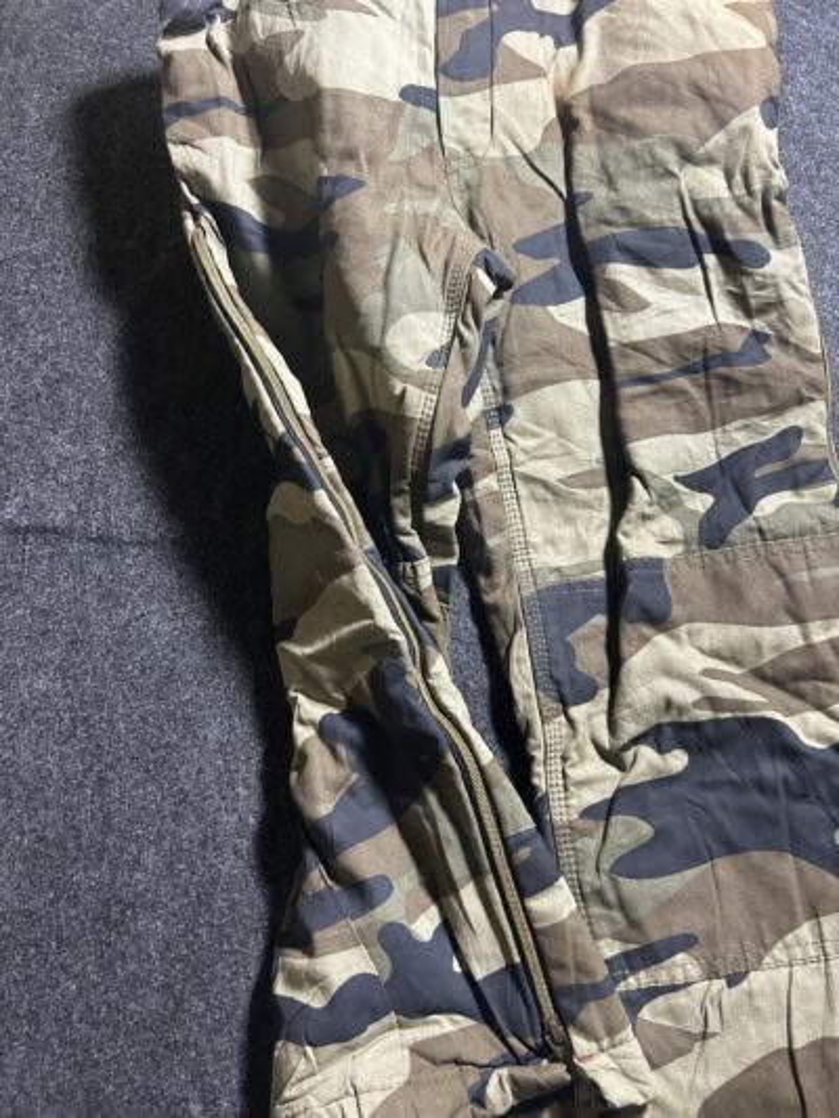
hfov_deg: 53.1
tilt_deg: -50.1
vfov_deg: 67.3
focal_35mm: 26
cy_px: 559
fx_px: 840
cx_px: 420
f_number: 1.5
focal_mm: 5.7
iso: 500
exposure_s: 1/50
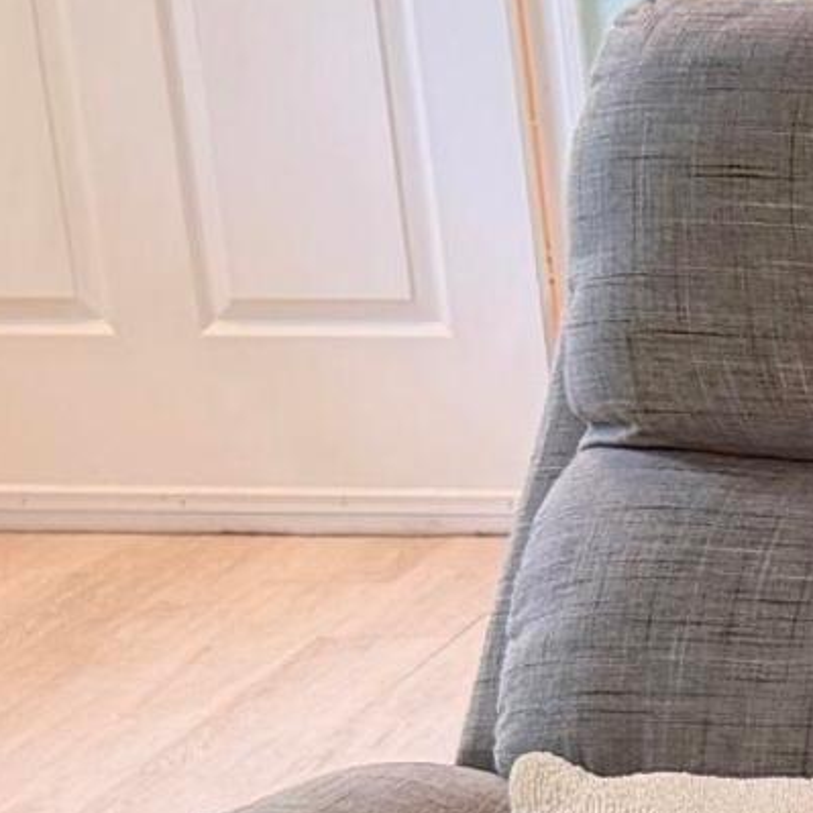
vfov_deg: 11.4
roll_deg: +0.6
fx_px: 4065
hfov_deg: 9.7
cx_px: 2109
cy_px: 518
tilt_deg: -16.7
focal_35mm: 153
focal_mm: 6.76
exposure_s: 1/60
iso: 200
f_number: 1.78
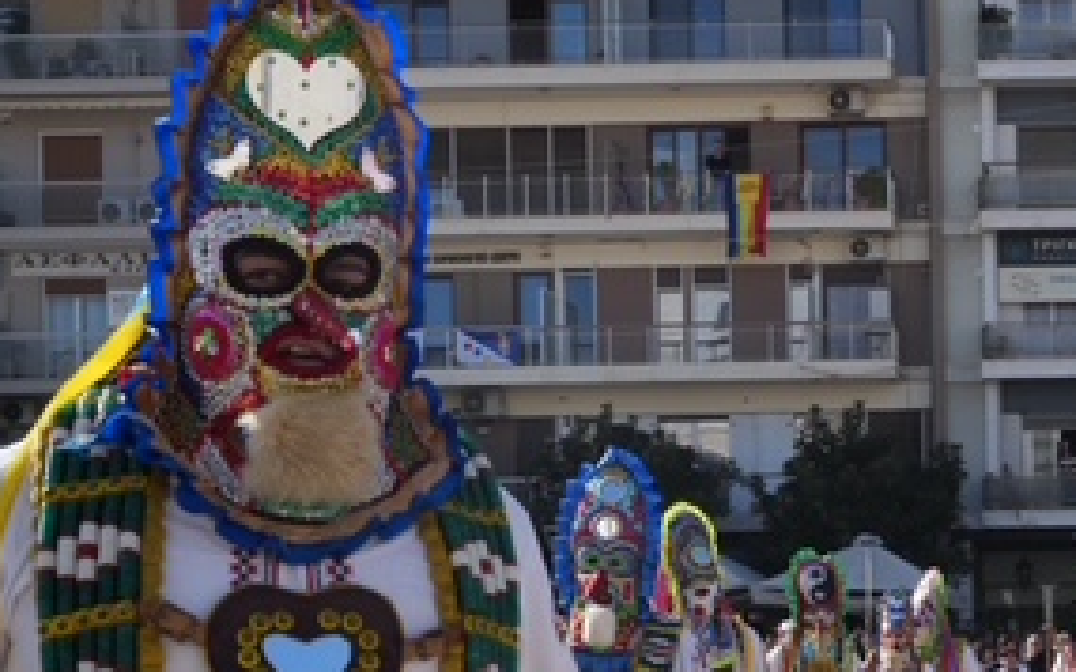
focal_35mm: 71
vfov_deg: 18.0
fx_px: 2082
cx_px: 1133
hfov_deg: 27.0
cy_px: 646
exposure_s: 1/200
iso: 125
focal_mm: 31
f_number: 10
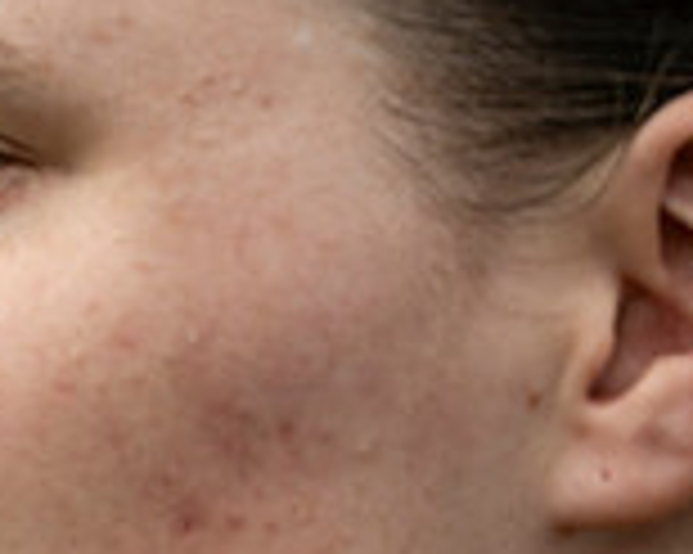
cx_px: -418
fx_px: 3403
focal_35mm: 166
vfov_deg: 9.3
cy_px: 421
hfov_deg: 11.1
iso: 250
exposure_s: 1/800
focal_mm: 47
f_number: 4
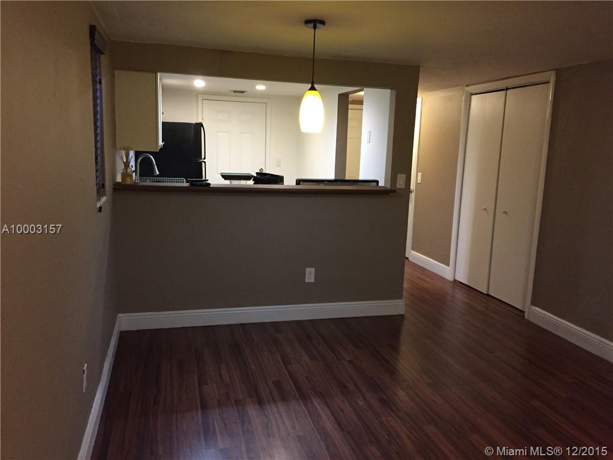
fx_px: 514
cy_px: 230
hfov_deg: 61.7
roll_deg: -3.5
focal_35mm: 29
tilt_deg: -9.9
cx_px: 306
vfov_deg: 48.2
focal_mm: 4.15
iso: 250
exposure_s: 1/20
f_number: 2.2
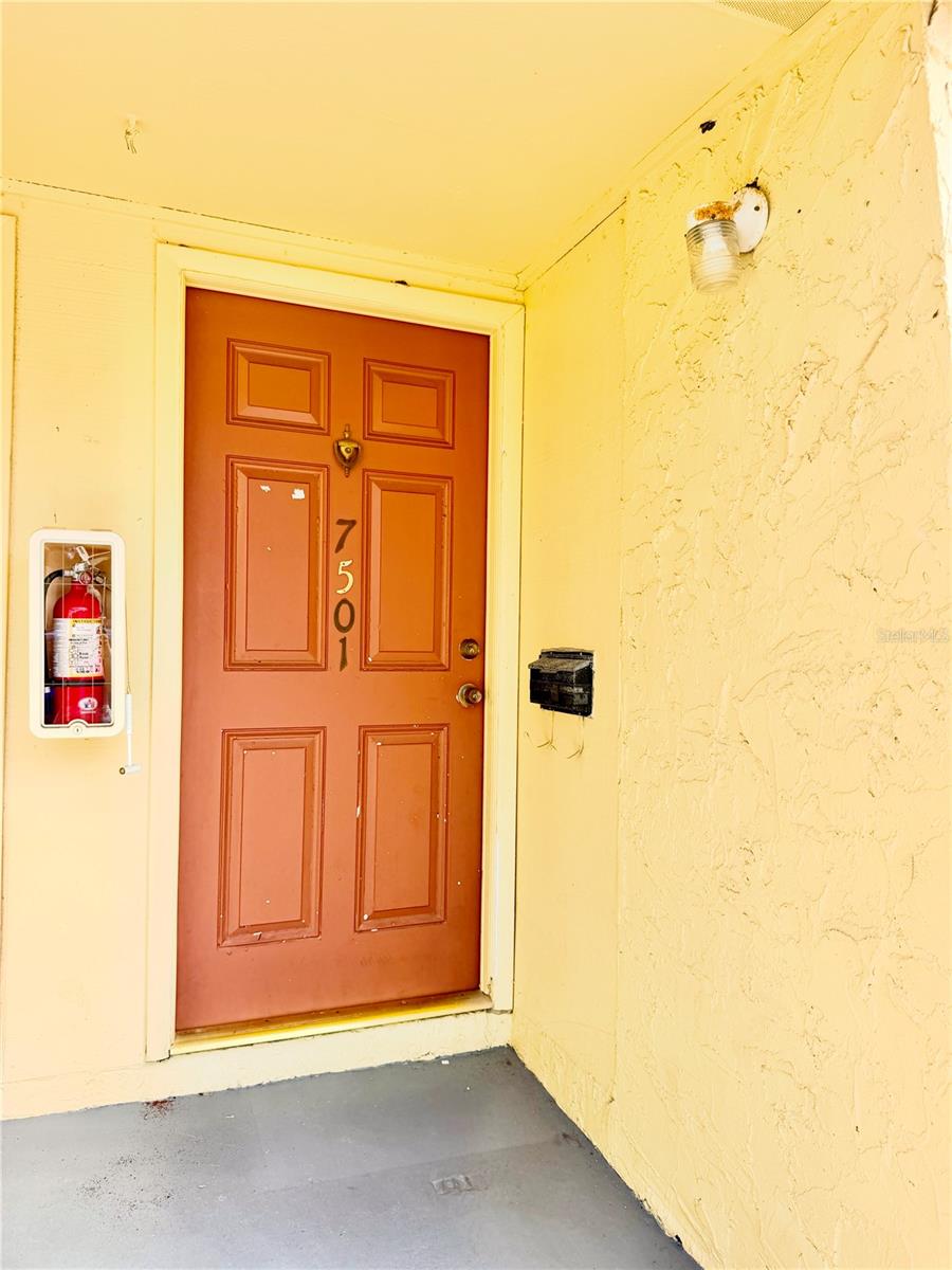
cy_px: 635
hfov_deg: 56.8
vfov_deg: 71.6
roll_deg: -1.5
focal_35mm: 24
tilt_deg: -1.2
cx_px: 476
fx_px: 880
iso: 80
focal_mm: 6.76
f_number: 1.78
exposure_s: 1/2370
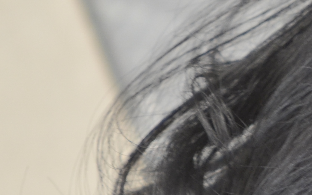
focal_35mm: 1447
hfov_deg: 1.5
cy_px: 286
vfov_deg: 0.9
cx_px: 543
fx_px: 12307
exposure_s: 1/125
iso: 400
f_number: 4
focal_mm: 200
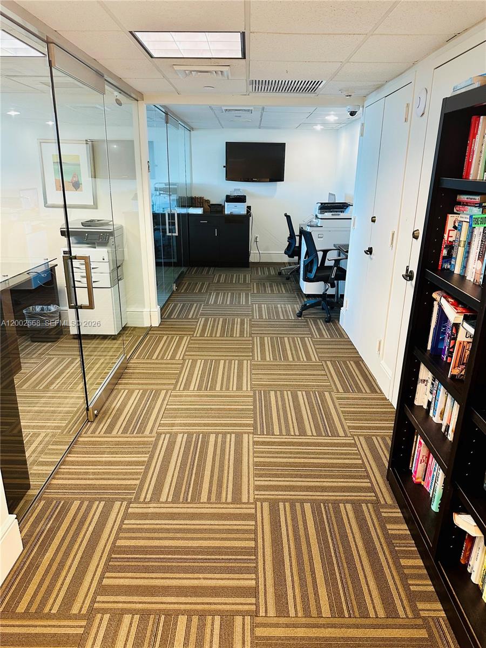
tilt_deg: -18.0
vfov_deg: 71.6
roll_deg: -2.0
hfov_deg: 56.8
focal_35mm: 24
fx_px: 449
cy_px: 324
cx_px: 243
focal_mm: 6.86
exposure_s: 1/60
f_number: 1.78
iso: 200
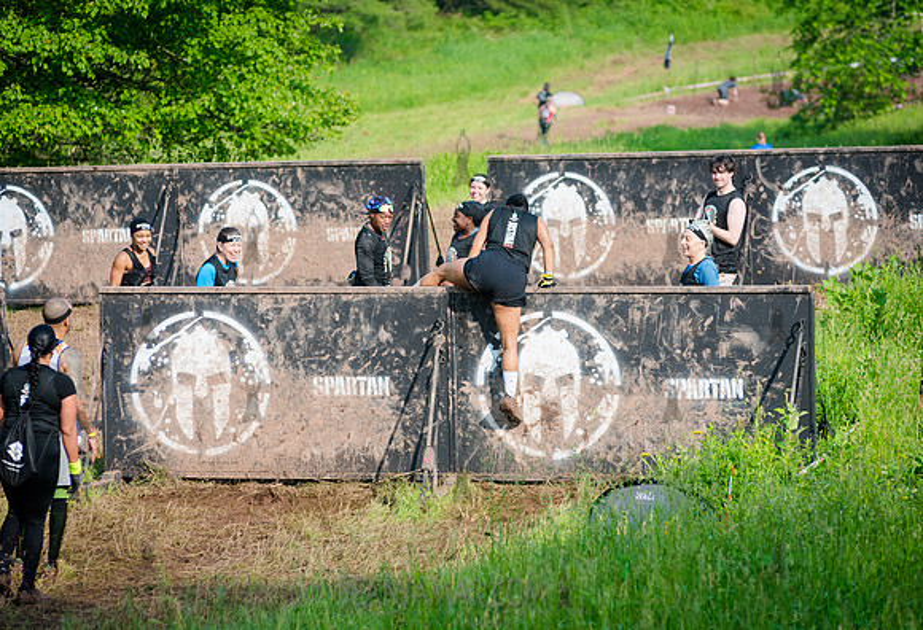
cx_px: 493
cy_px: 301
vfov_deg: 7.1
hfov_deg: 10.4
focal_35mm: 196
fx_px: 5072
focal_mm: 185
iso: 250
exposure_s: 1/1000
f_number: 4.5
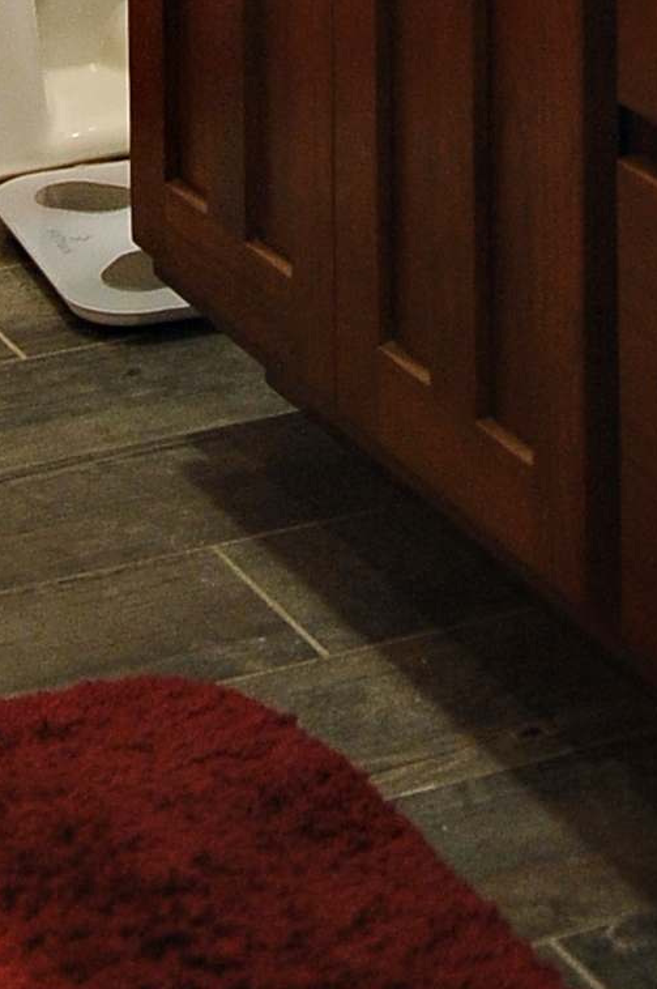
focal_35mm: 135
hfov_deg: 10.1
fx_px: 3704
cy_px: -1028
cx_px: 549
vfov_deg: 13.1
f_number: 2.8
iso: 1250
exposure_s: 1/160
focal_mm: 24
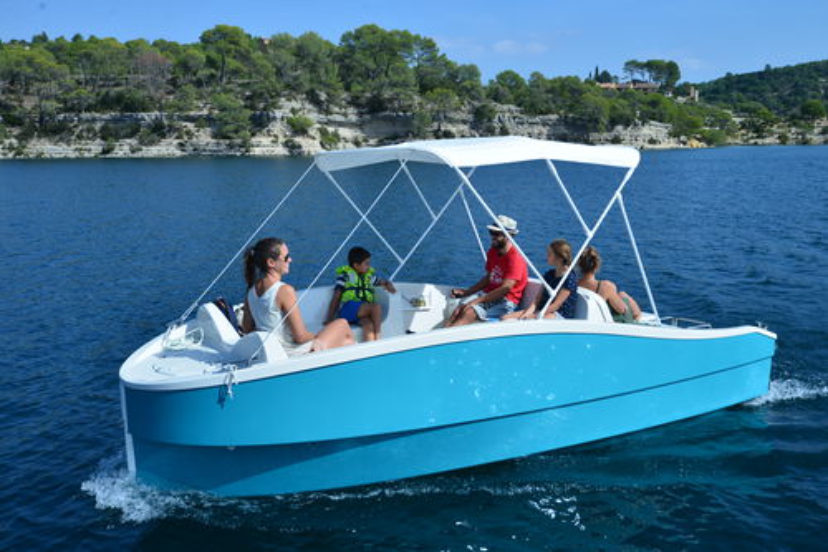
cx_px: 414
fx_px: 805
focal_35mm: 35
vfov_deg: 37.8
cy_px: 276
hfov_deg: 54.5
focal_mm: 35
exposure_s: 1/640
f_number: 8
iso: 200
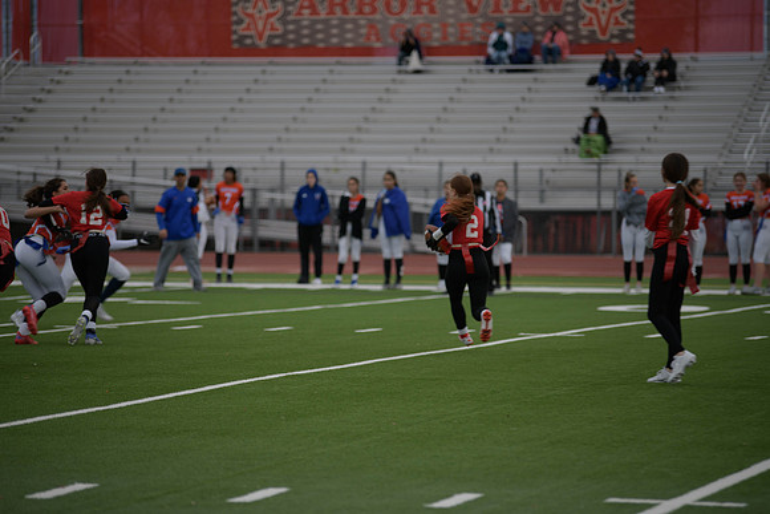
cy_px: 257
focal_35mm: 165
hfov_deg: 12.4
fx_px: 3530
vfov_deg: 8.3
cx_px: 385
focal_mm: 165
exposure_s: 1/200
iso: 160
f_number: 2.8
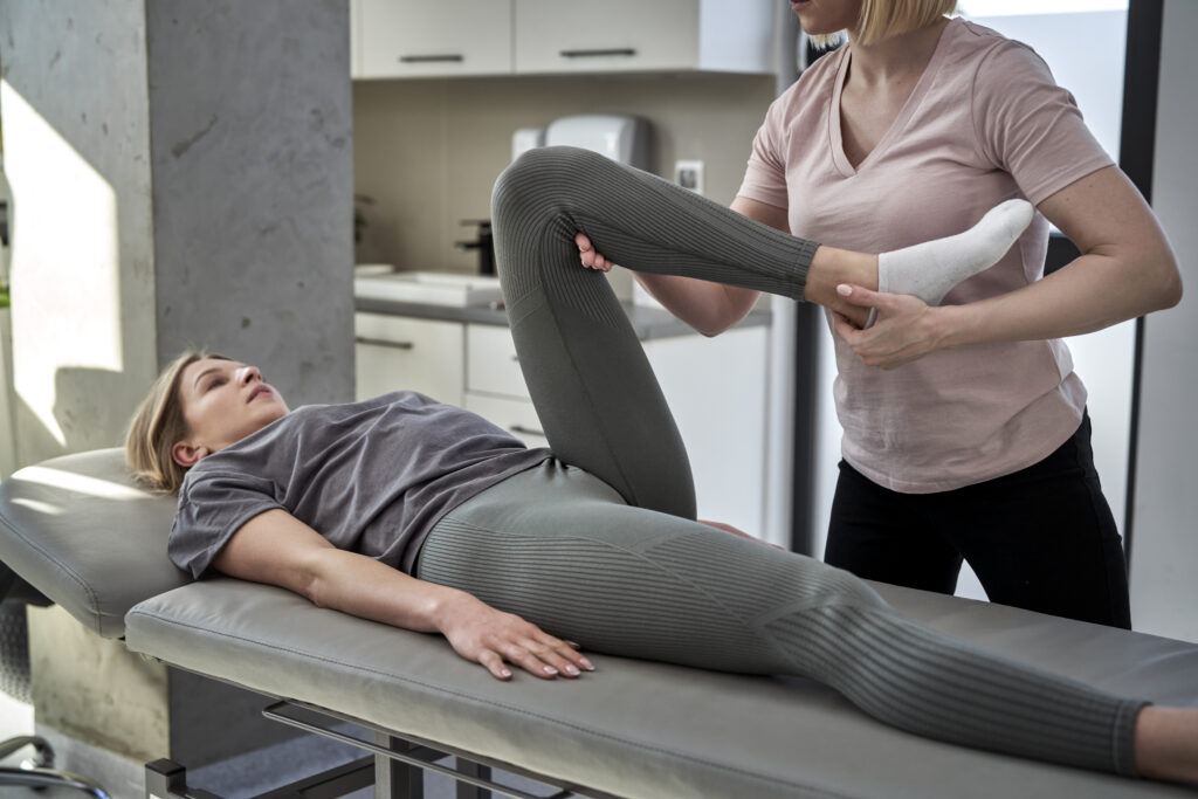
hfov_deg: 39.6
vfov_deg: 27.0
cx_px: 599
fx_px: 1664
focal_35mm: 50
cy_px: 400
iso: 250
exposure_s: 1/320
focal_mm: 50
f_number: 2.5
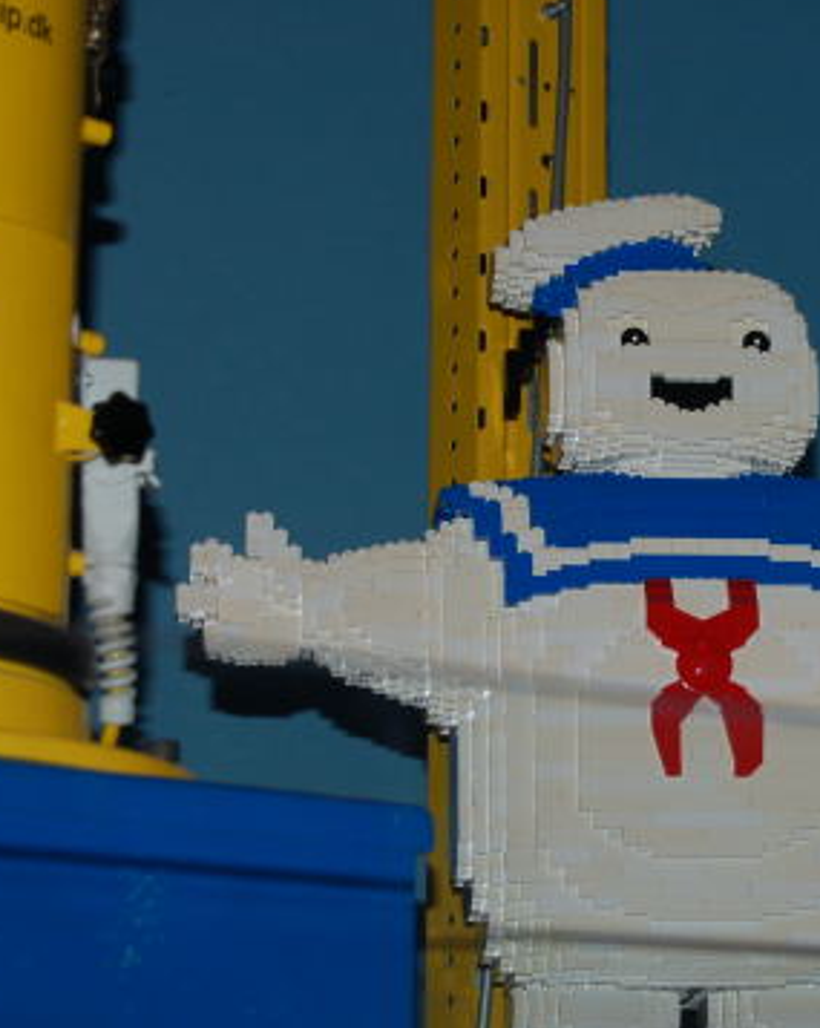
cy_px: 567
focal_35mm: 139
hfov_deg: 11.1
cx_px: 693
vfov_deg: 13.9
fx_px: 4217
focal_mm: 55
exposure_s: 1/60
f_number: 5.6
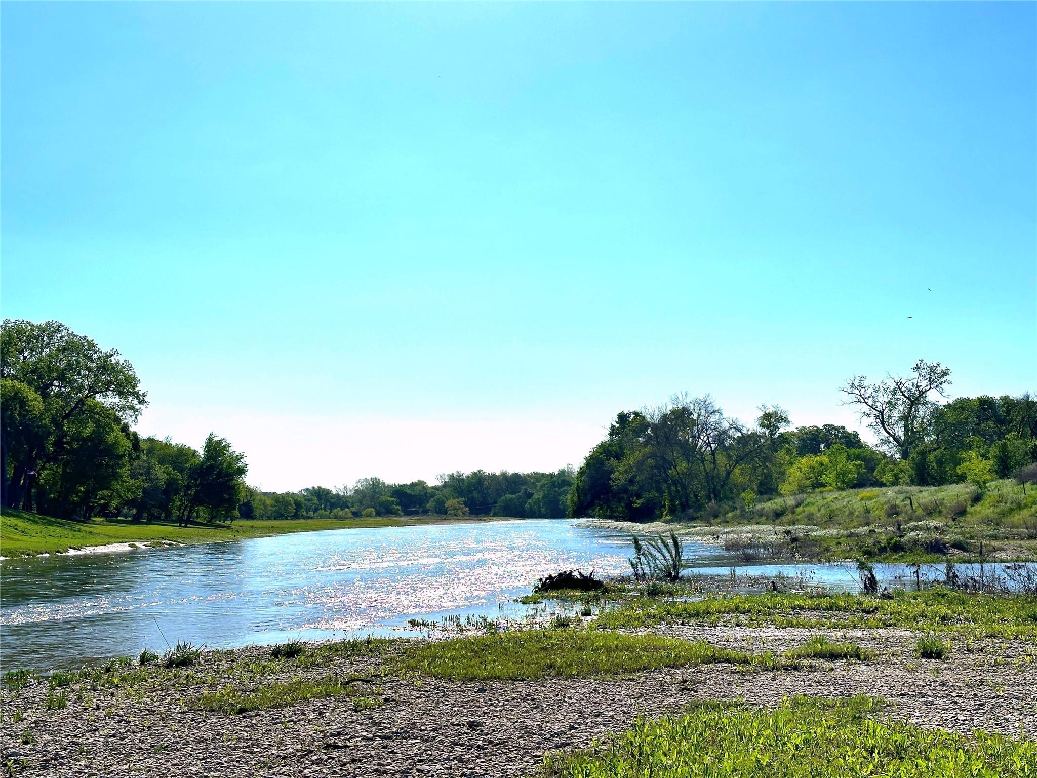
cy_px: 389
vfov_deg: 30.3
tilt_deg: +6.1
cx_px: 518
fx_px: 1438
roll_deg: +0.9
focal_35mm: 48
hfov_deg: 39.7
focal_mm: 6.86
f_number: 1.78
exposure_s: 1/15873
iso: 64
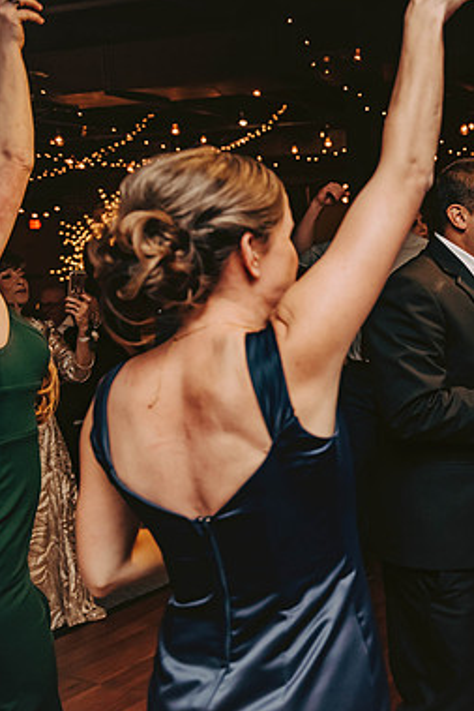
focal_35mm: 49
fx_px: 967
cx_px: 510
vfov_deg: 40.3
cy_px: 359
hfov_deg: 25.7
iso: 2000
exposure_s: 1/200
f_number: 3.2
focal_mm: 32
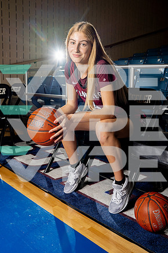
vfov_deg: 53.1
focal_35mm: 36
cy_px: 124
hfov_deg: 36.9
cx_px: 83
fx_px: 252
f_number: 6.3
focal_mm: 35
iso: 320
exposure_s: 1/250
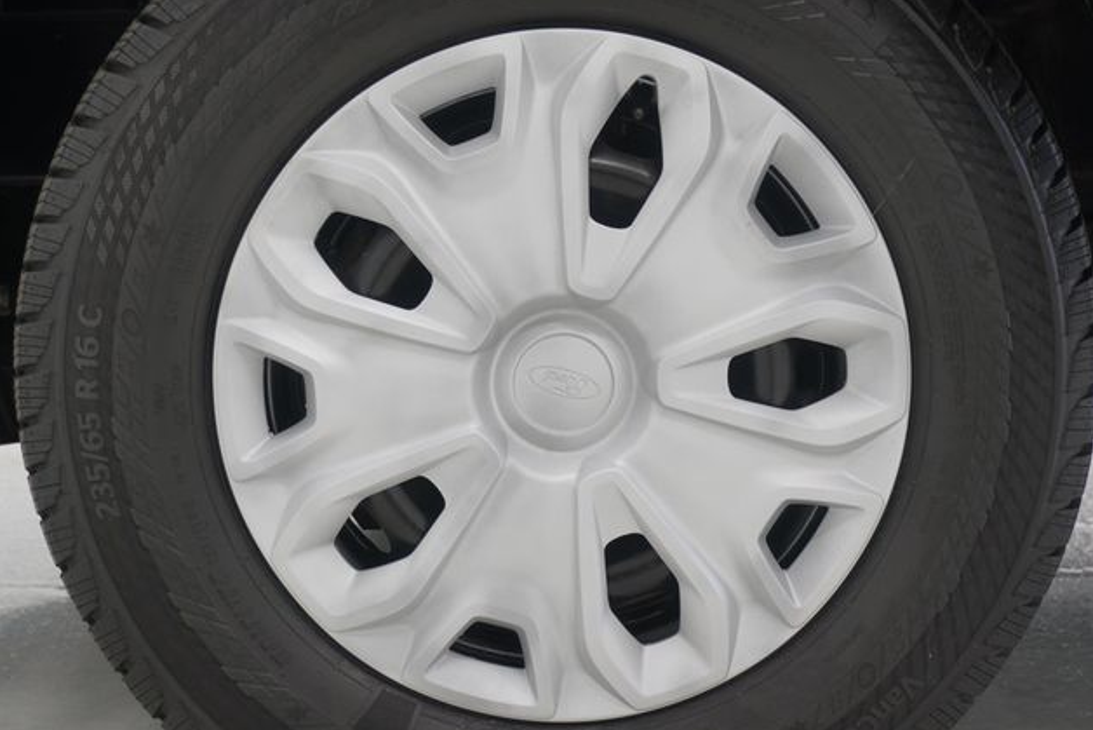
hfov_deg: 38.2
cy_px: 365
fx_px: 1579
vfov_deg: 26.0
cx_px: 553
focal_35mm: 52
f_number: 5
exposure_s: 1/60
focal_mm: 34
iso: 160
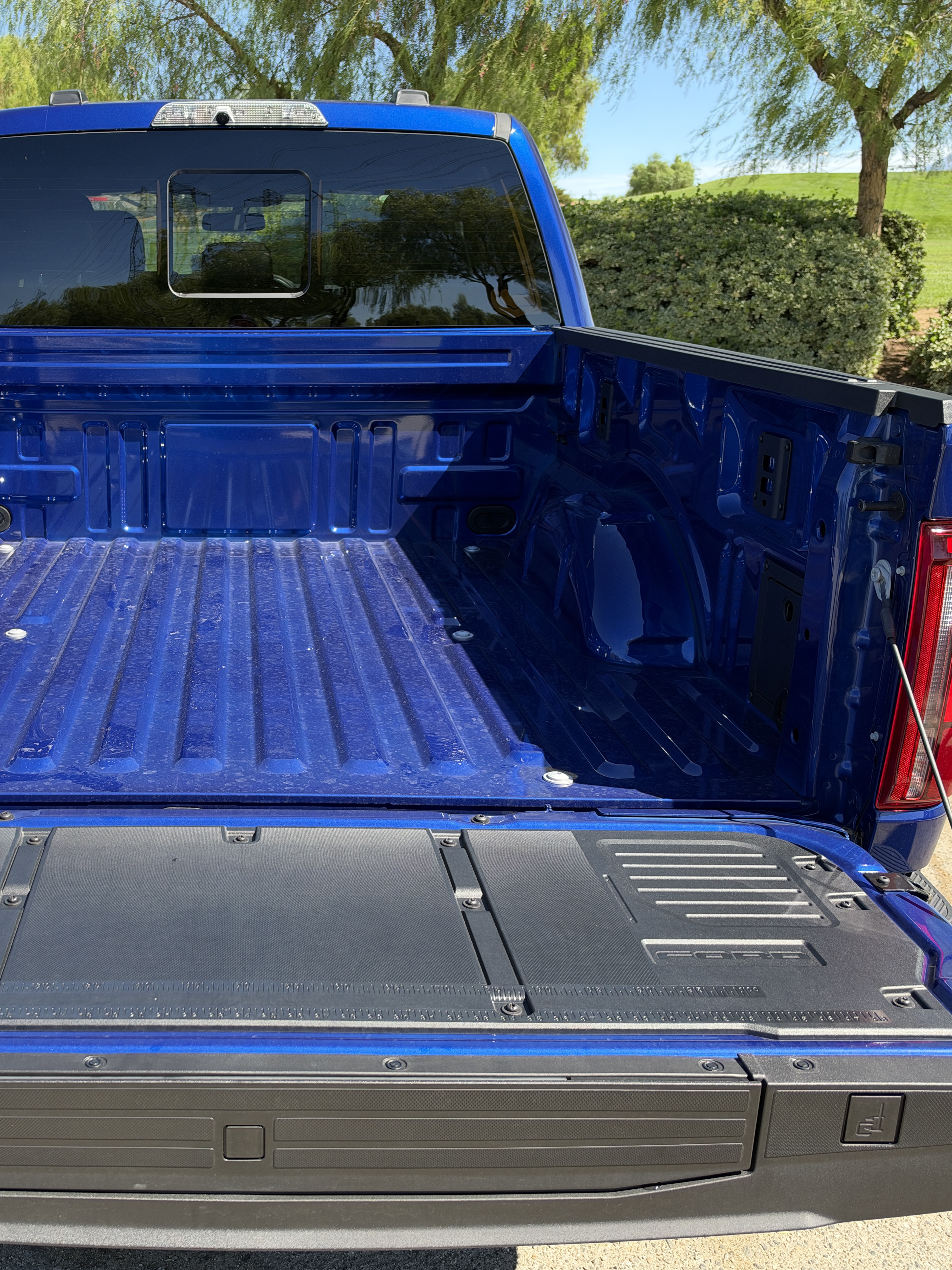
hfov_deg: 41.5
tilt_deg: -15.1
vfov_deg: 55.3
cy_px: 622
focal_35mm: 33
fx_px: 1210
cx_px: 224
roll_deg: +1.6
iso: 100
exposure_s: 1/939
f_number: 1.8
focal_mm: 6.93
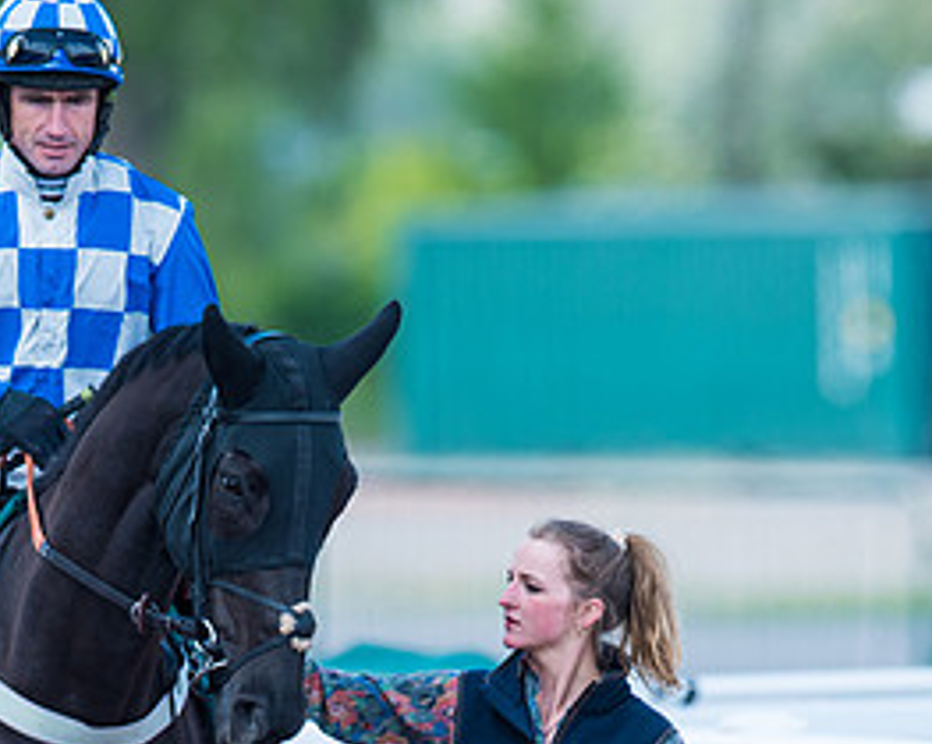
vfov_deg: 1.6
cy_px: 443
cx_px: 505
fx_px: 26654
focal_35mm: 967
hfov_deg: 2.0
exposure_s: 1/640
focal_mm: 400
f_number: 5
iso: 160
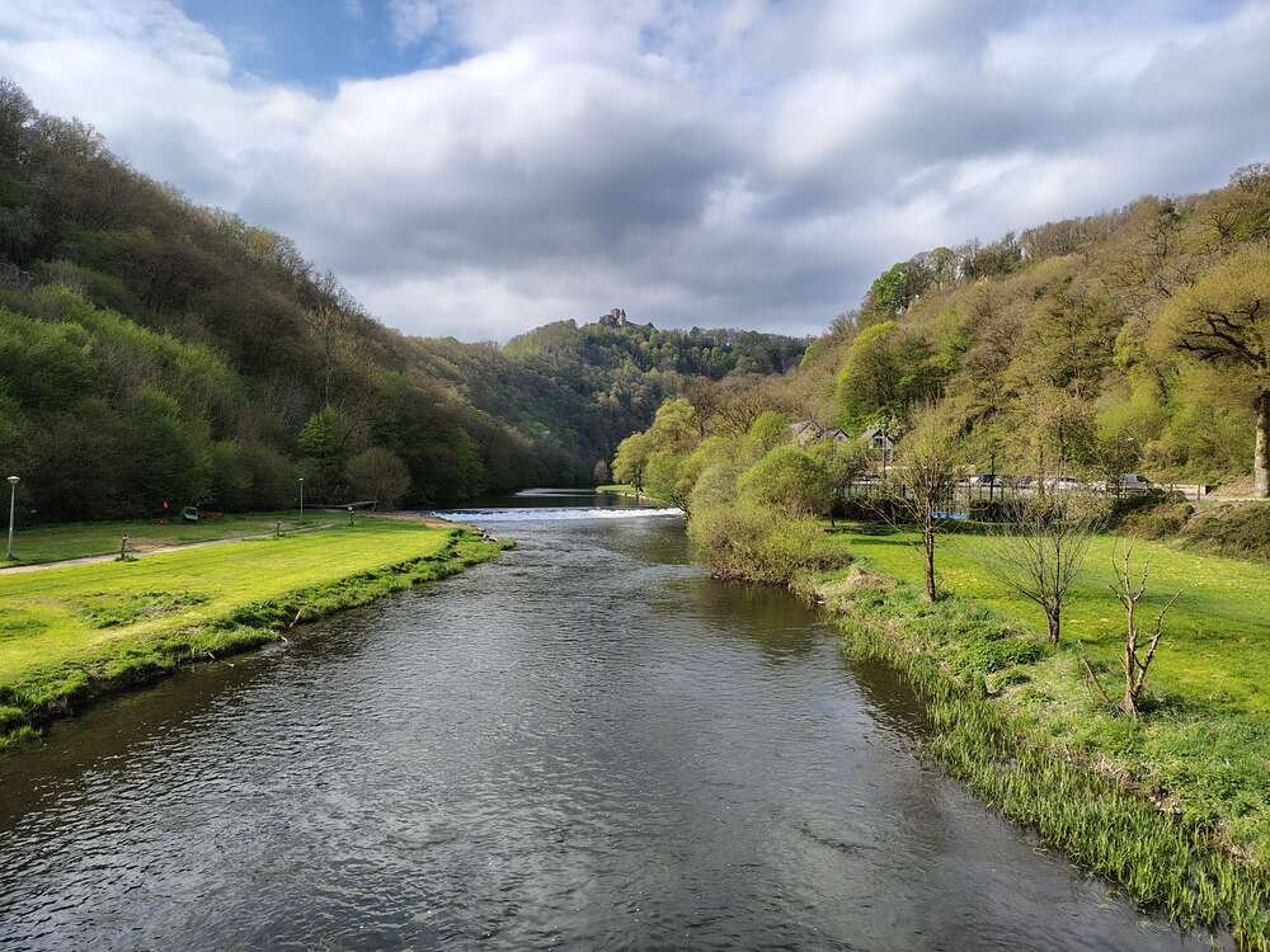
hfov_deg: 71.6
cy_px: 476
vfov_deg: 56.8
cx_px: 635
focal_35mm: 24
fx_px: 881
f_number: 1.8
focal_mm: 5.56
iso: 100
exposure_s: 1/1202
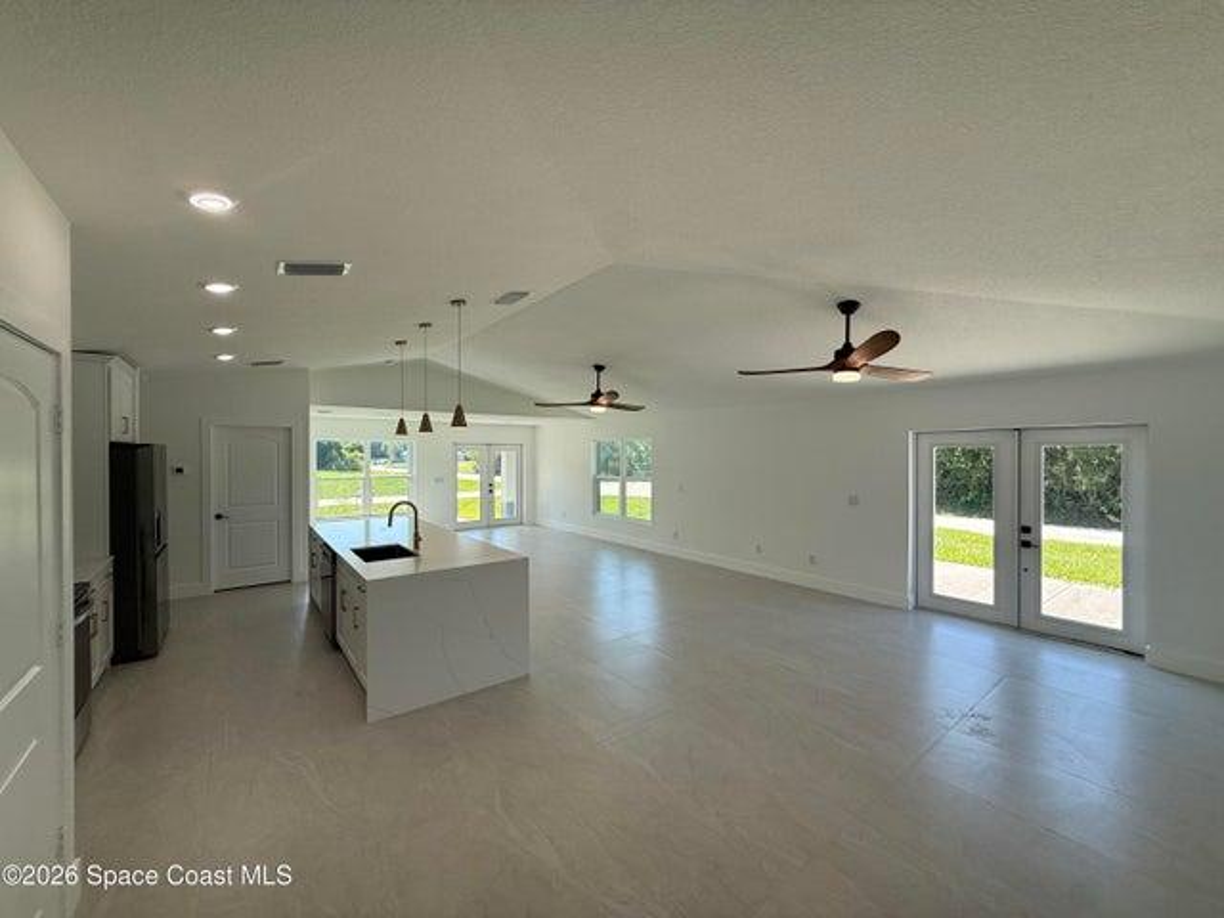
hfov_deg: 102.1
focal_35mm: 14
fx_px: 495
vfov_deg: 85.7
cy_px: 459
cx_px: 612
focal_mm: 2.22
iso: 50
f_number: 2.2
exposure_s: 1/234
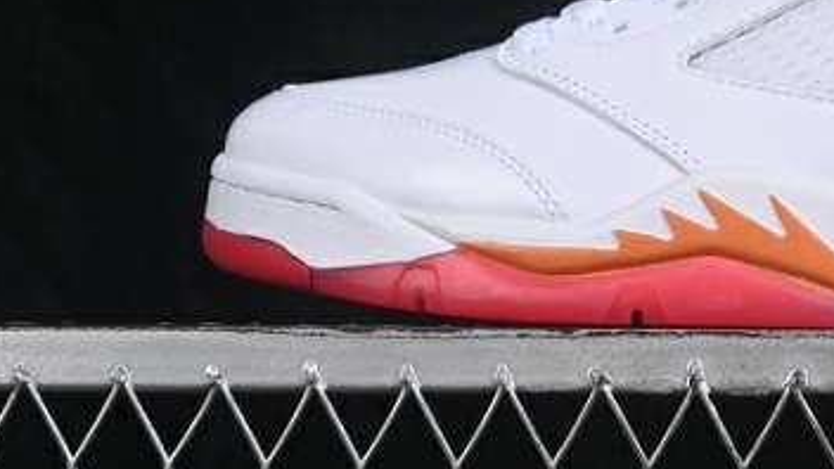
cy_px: -26
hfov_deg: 13.0
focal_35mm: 163
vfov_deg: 7.4
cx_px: 813
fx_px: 3605
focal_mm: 50
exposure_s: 1/80
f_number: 8
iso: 160
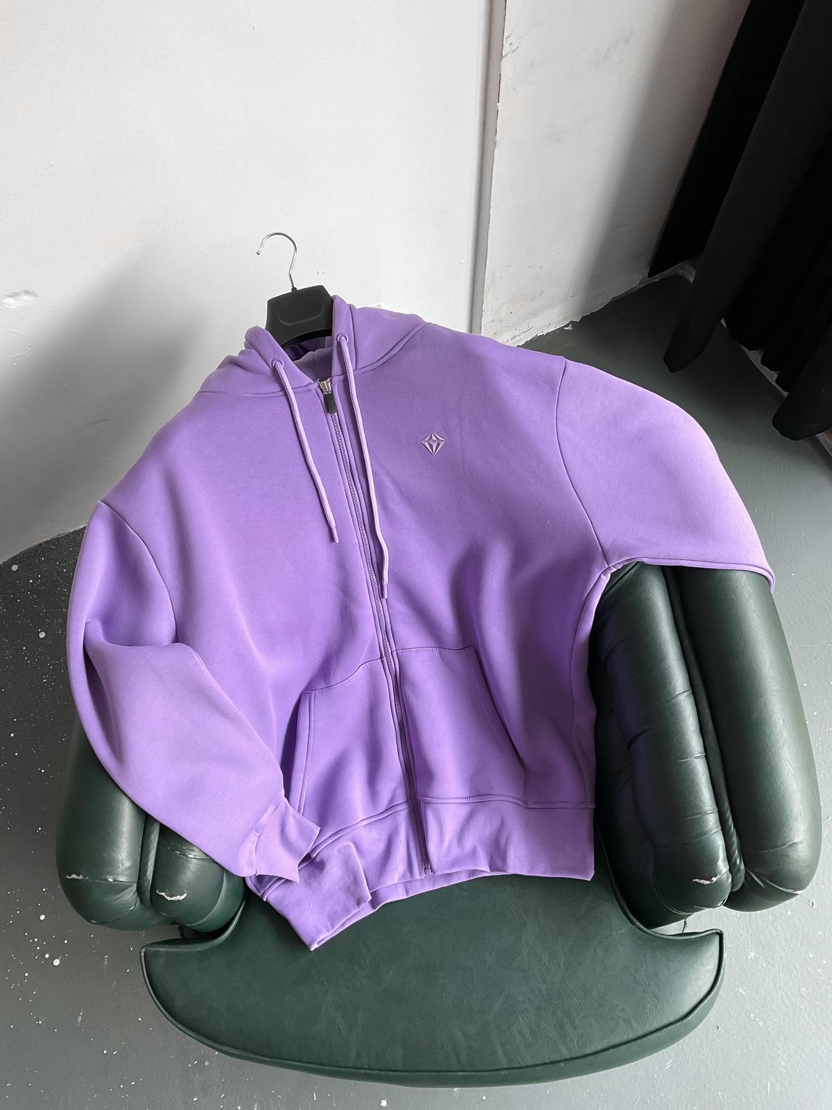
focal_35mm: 29
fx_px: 929
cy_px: 555
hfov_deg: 48.2
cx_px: 416
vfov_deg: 61.7
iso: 64
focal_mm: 3
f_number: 1.8
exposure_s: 1/120
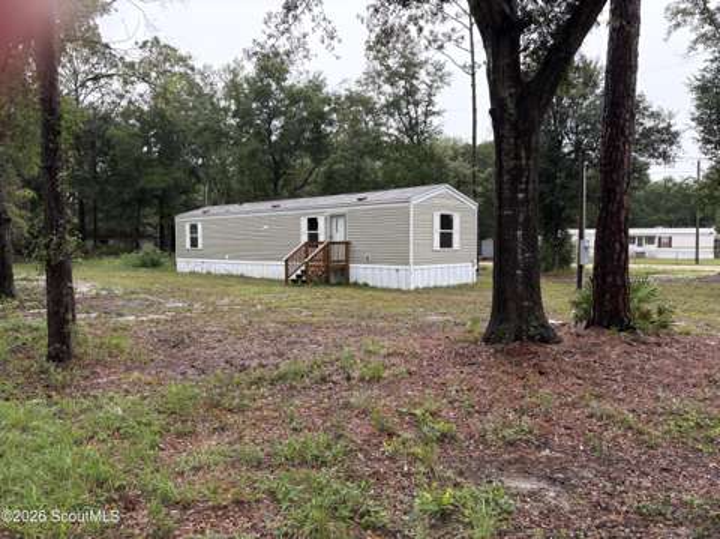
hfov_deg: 67.4
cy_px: 270
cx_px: 360
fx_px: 540
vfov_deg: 53.0
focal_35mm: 26
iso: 125
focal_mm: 5.96
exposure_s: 1/196
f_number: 1.6
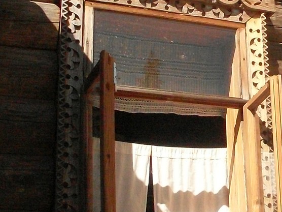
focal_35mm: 98
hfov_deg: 19.2
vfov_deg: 15.1
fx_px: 798
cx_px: 315
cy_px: 134
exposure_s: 1/500
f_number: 8.4
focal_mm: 6.3
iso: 400
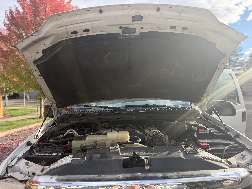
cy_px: 94
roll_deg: +0.8
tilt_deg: +1.0
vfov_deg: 56.8
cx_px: 126
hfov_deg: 71.6
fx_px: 175
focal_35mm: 24
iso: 100
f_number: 1.78
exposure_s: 1/1032
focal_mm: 6.76
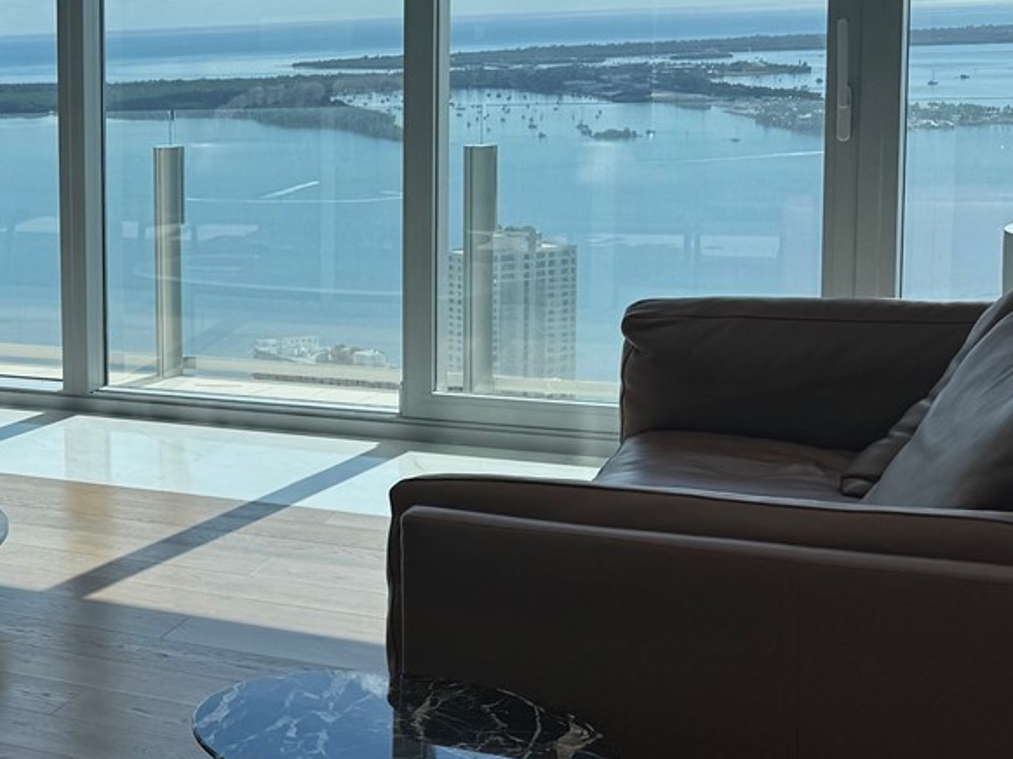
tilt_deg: -7.3
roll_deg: +1.8
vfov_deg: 22.2
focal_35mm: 66
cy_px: 259
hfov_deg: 25.3
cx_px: -312
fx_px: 1931
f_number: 1.78
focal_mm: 6.76
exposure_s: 1/3802
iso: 80
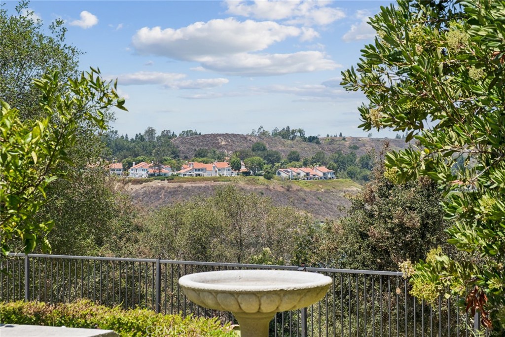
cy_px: 168
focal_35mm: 83
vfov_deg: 16.5
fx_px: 1164
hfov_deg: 24.5
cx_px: 252
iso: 125
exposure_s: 1/180
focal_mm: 55
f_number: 9
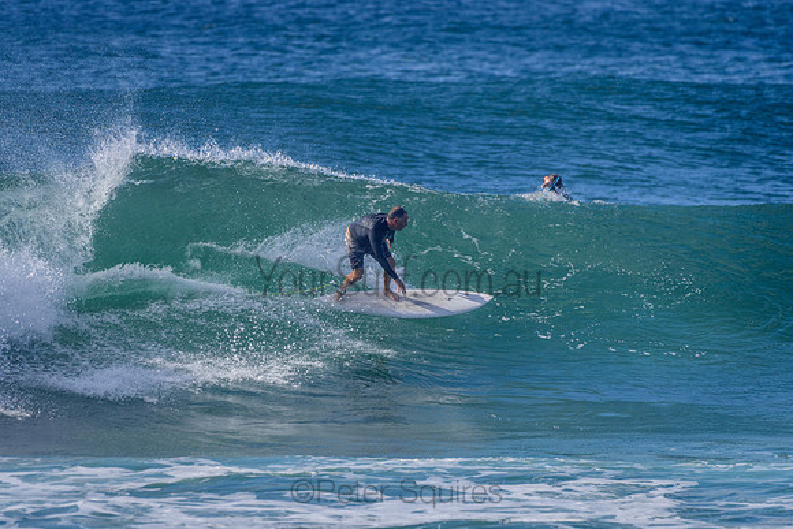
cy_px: 275
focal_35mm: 612
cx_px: 352
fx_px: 13493
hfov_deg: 3.4
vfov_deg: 2.2
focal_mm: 500
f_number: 5.6
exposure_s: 1/2000
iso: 160
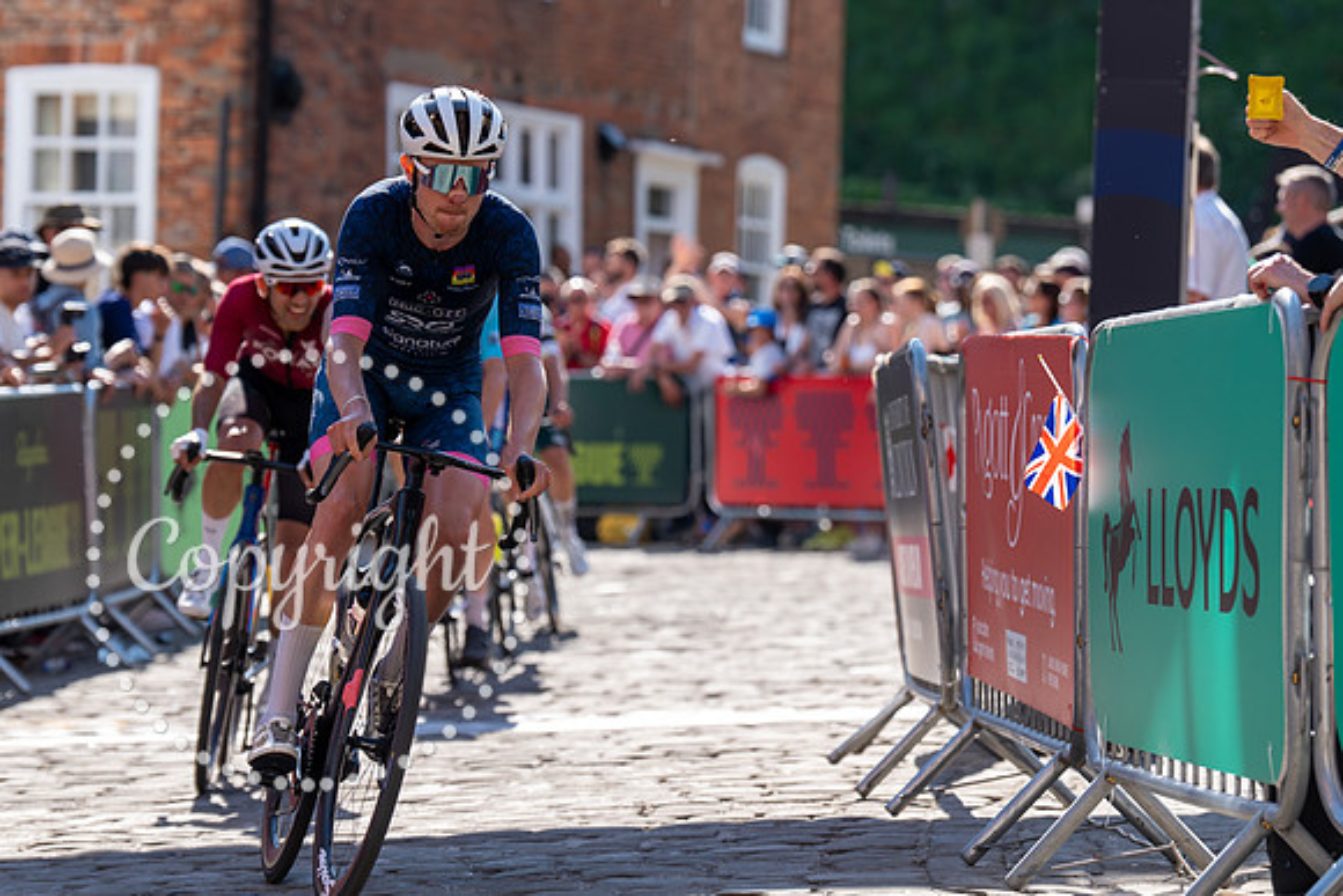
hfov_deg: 13.2
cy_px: 354
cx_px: 531
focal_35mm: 156
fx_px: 5820
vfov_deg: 8.8
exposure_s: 1/1000
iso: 160
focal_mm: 129
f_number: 3.5
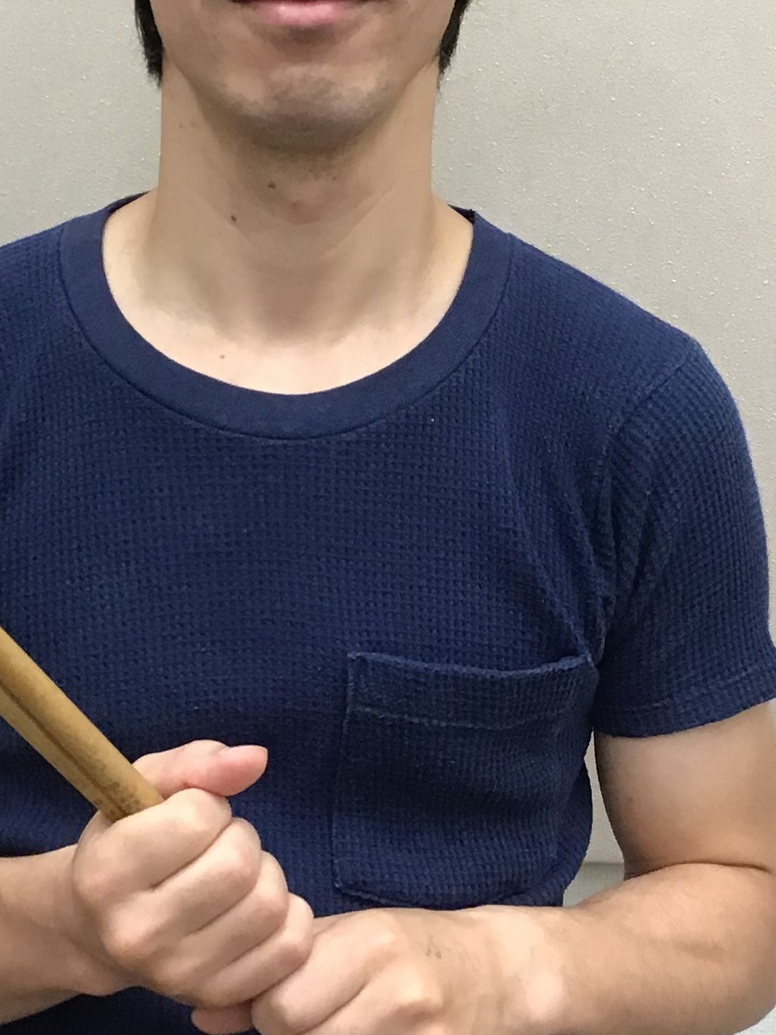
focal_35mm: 52
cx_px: 266
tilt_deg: -11.3
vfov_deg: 36.4
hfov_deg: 27.9
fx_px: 1554
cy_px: 336
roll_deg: +0.3
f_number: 2.4
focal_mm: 3.3
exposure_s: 1/30
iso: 50
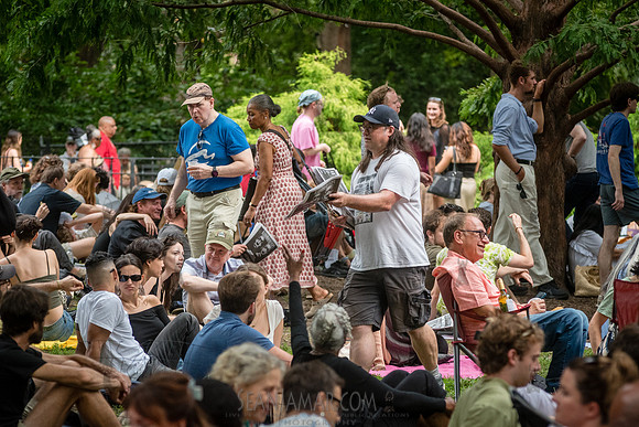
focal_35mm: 204
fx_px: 3620
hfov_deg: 10.1
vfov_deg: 6.7
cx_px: 353
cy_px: 204
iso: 2000
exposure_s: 1/1250
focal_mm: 170
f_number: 5
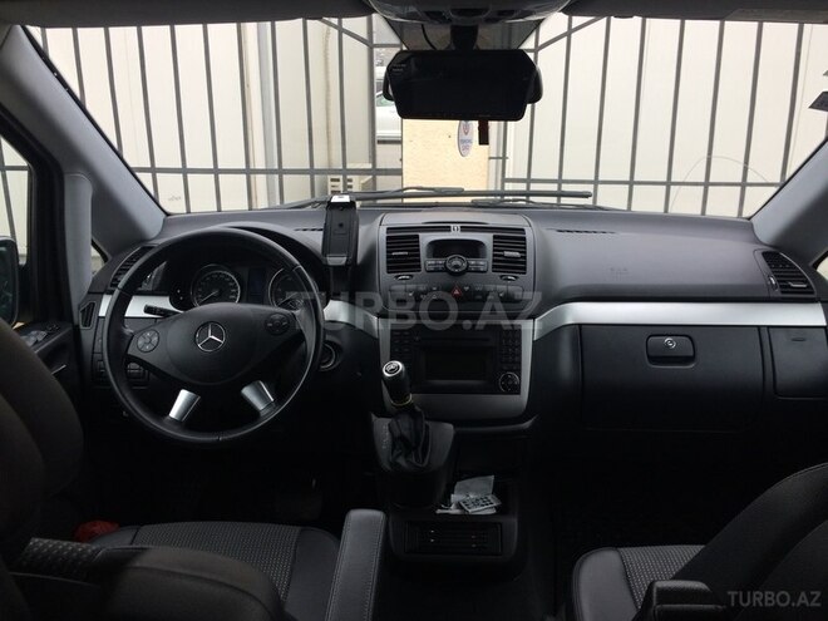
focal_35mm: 29
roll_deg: +0.9
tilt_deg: -18.7
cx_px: 414
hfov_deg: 61.7
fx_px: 694
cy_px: 310
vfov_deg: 48.2
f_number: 2.2
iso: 32
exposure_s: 1/150
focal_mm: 4.15
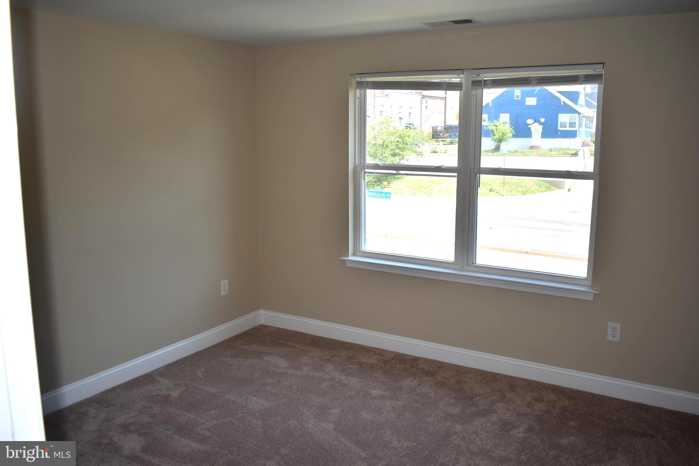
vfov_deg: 43.6
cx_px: 350
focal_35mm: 30
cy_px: 233
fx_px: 582
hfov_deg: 61.9
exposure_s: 1/80
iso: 100
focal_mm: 20
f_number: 3.5
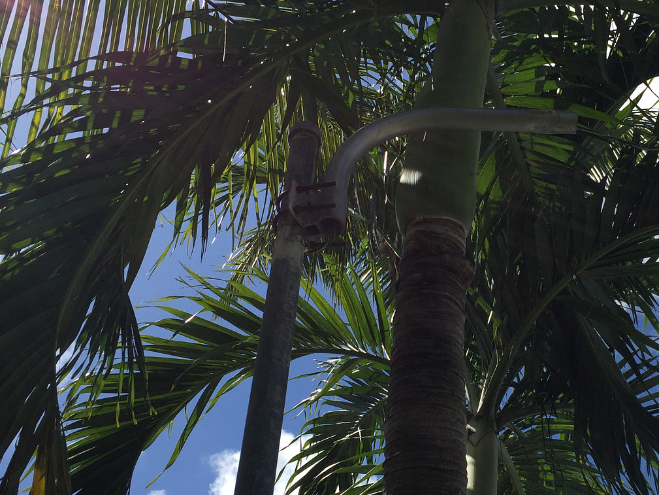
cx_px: 447
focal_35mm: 46
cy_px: 279
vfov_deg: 31.5
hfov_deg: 40.6
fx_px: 876
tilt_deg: +43.2
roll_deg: -0.5
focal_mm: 4.15
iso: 32
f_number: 2.2
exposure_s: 1/2083
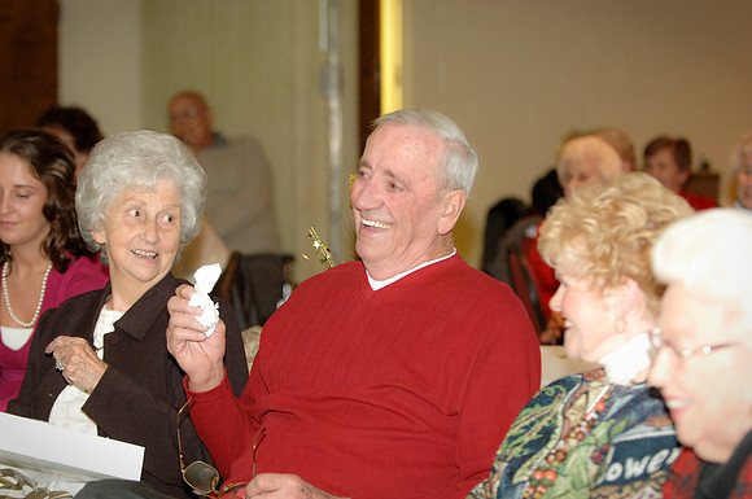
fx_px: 2347
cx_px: 376
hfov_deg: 18.2
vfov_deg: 12.1
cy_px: 250
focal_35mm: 112
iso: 800
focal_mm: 75
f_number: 2.8
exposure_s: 1/60
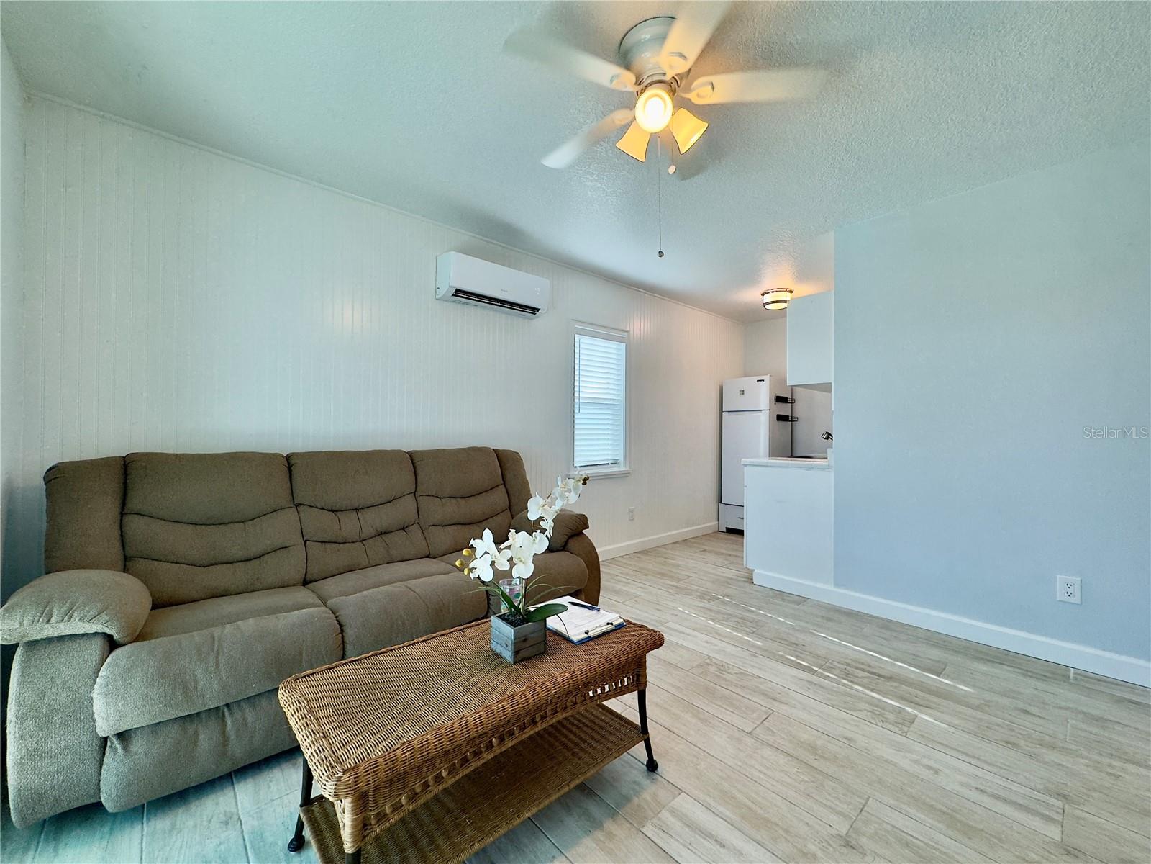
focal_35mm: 14
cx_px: 576
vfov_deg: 85.7
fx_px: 466
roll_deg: -0.9
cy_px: 432
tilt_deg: -0.1
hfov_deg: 102.1
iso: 80
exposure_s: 1/120
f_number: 2.2
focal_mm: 2.22
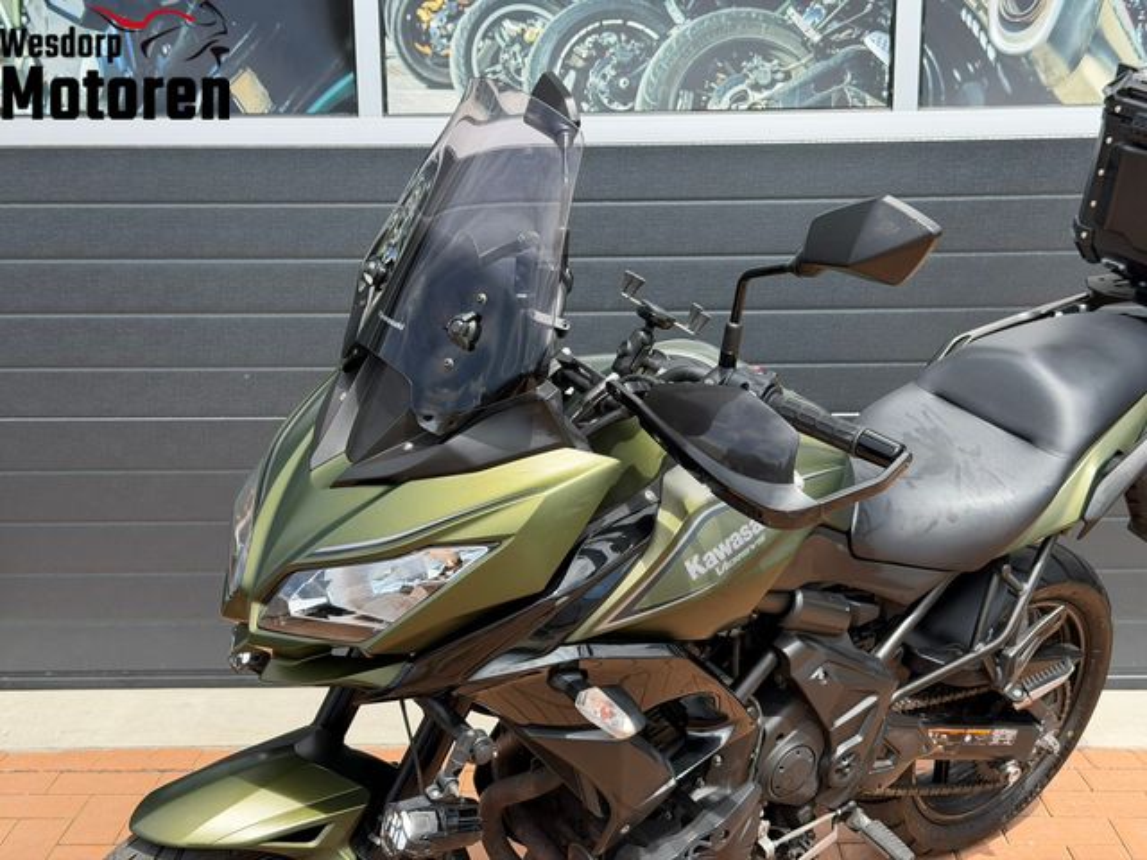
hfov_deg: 39.7
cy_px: 430
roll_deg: +0.6
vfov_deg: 30.3
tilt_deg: -13.5
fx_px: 1590
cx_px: 574
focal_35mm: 48
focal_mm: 6.76
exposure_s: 1/2273
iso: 100
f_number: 1.78
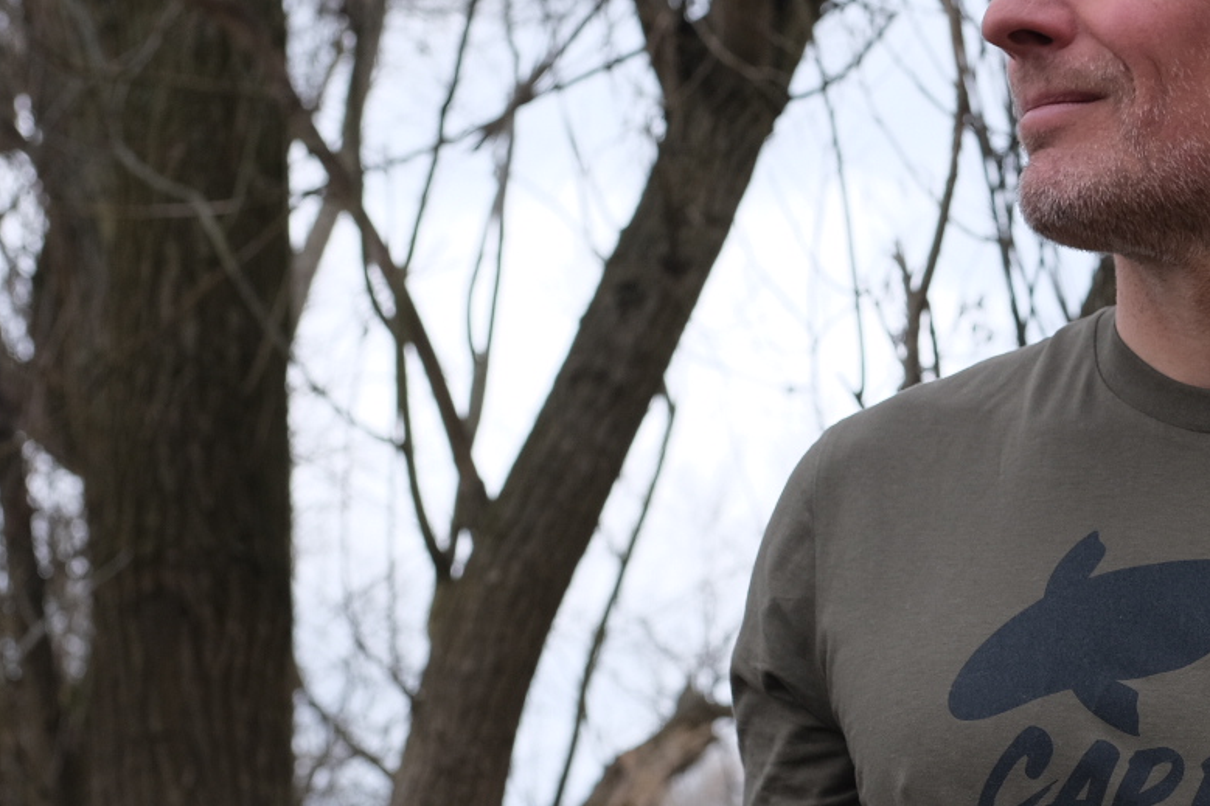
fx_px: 3831
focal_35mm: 114
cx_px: 1216
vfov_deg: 12.0
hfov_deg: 17.5
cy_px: 495
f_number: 4
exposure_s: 1/210
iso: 320
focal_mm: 33
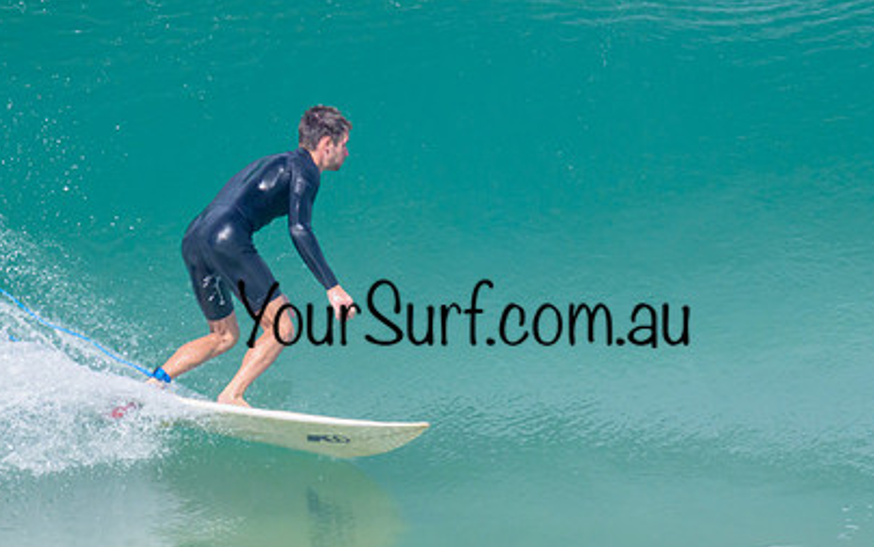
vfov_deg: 0.9
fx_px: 34343
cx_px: 489
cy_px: 223
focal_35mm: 1441
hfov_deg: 1.5
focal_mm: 720
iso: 800
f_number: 11
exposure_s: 1/2000
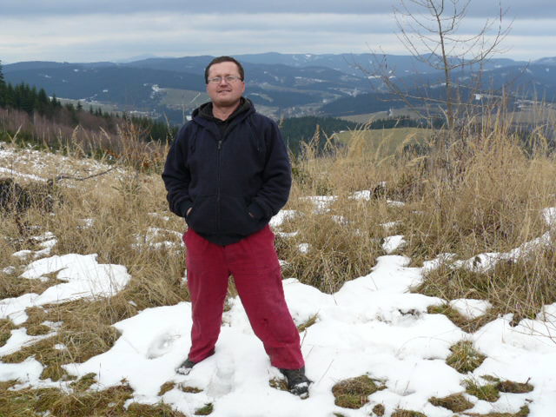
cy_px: 208
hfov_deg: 51.4
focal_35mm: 36
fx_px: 578
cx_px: 278
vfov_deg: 39.7
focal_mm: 6
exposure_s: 1/100
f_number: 4
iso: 100
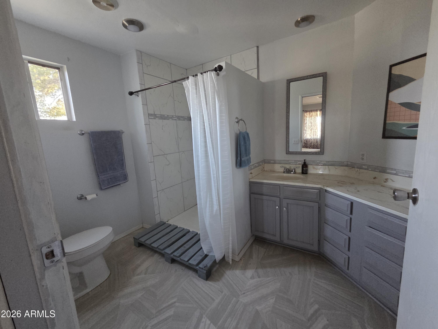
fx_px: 164
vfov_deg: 89.9
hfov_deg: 106.2
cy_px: 164
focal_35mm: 13
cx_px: 219
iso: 1250
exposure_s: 1/60
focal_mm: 2.2
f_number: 2.2
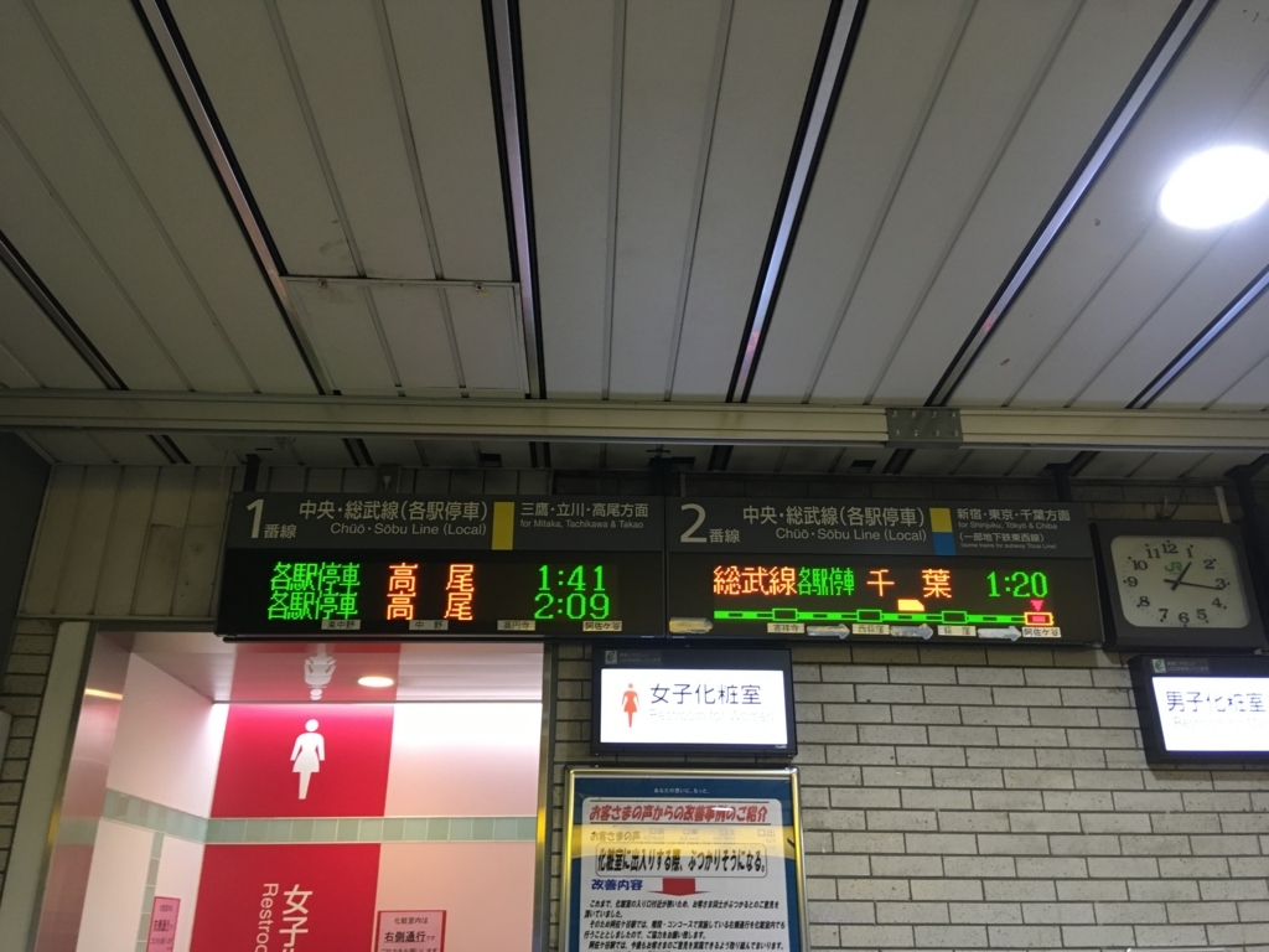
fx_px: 1063
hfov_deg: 61.7
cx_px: 634
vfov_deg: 48.2
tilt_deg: +22.3
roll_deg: +0.6
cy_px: 476
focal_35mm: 29
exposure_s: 1/30
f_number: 2.2
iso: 125
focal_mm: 4.15
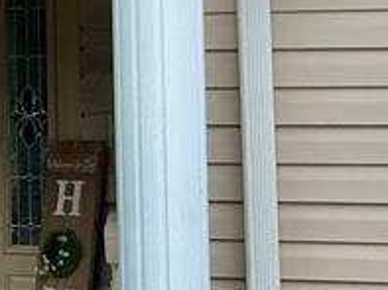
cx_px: -569
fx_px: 1689
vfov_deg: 9.8
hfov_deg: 10.9
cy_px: 39
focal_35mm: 151
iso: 25
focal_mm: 3
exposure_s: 1/380
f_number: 1.8
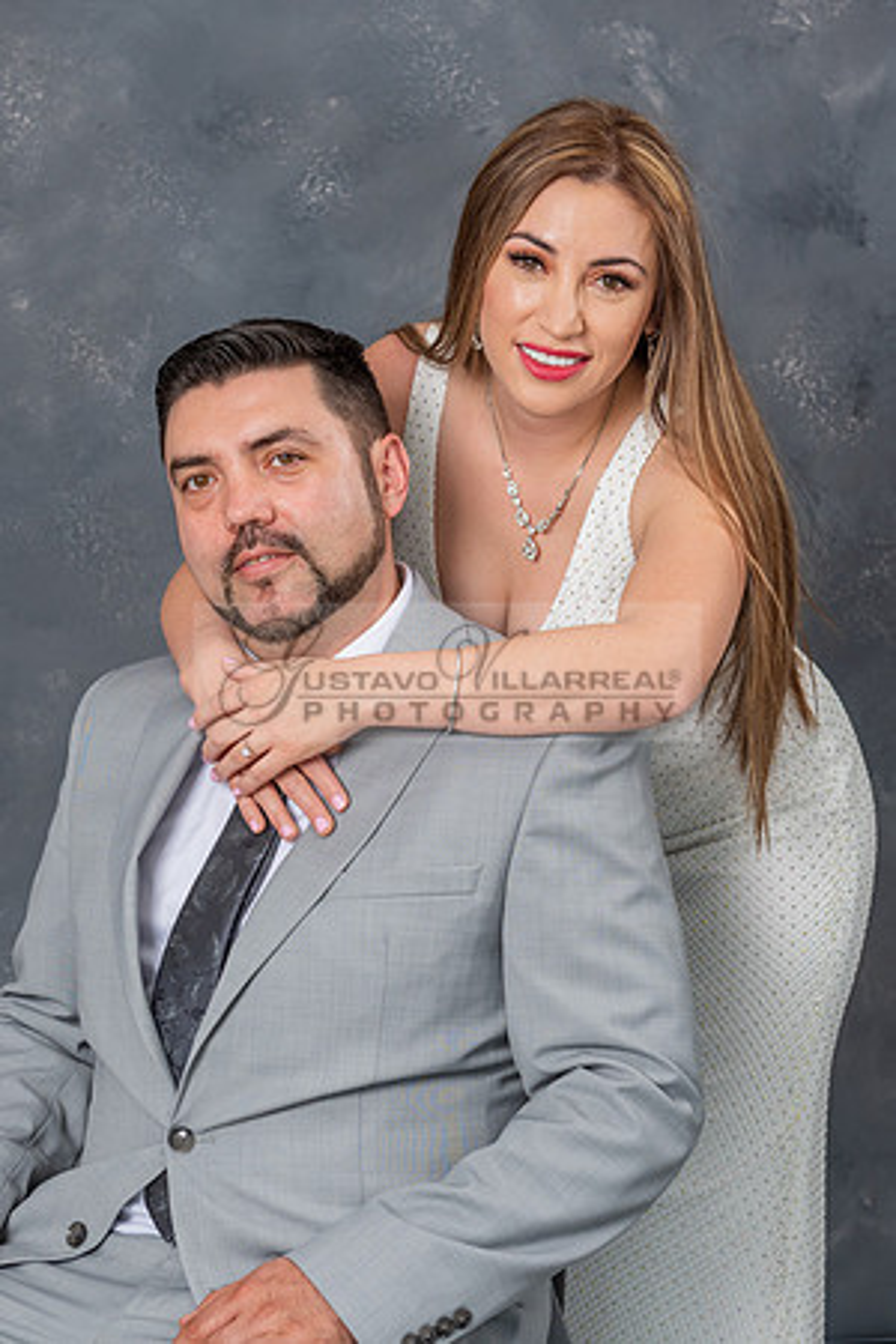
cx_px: 406
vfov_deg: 22.7
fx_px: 3355
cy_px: 688
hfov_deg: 15.2
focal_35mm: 90
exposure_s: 1/160
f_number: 5.6
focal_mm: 55
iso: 200
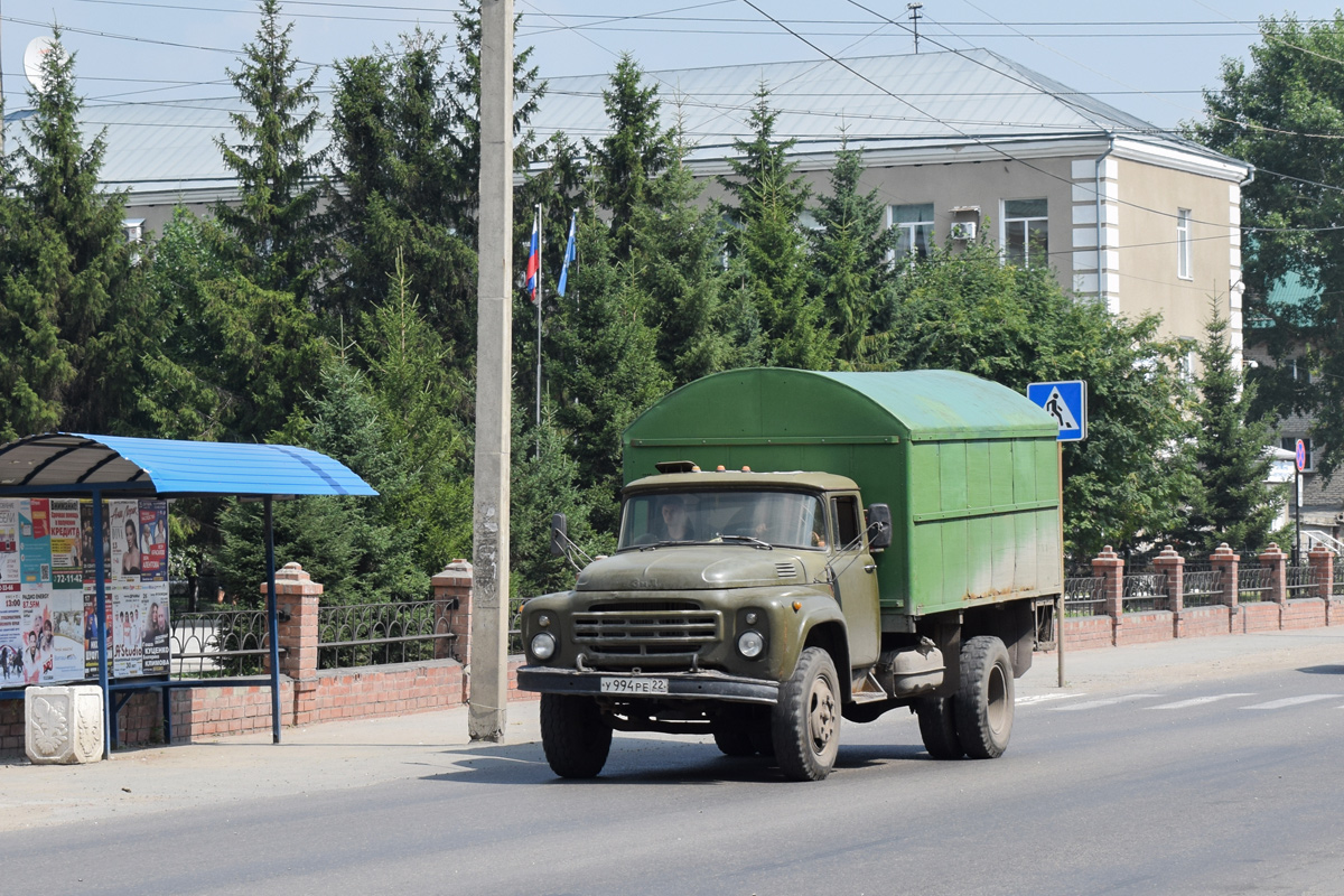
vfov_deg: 19.7
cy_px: 448
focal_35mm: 69
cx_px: 672
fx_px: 2576
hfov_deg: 29.2
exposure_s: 1/320
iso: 200
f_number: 9
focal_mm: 46
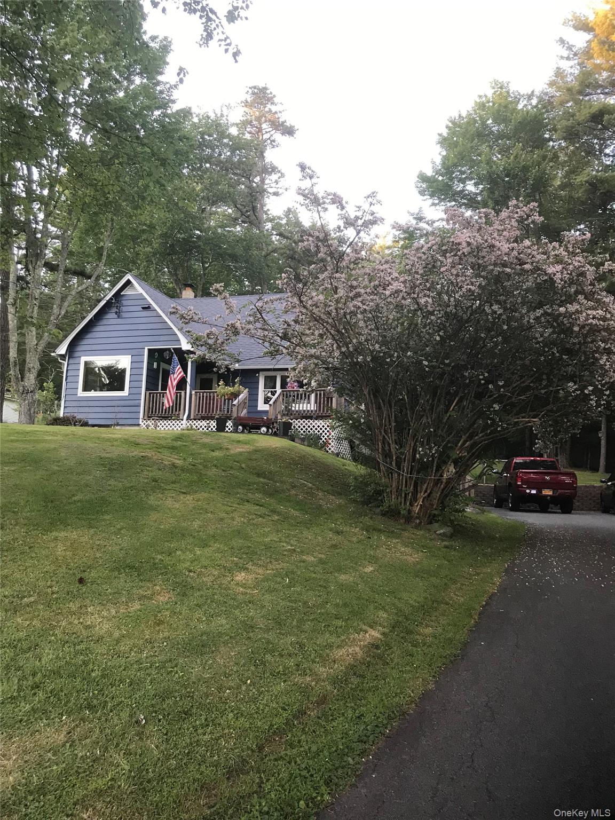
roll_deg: -1.5
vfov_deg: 63.4
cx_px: 308
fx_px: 663
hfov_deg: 49.7
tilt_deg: +8.6
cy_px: 410
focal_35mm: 28
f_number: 1.8
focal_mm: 3.99
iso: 25
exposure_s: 1/40
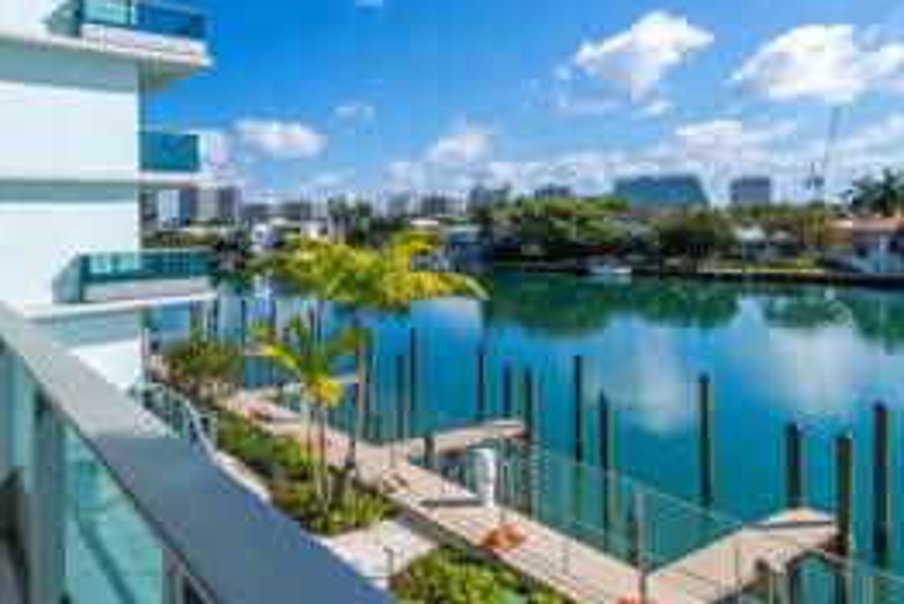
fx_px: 553
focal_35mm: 22
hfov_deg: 73.9
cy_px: 355
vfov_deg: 56.9
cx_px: 245
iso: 100
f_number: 8
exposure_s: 1/500
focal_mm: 12
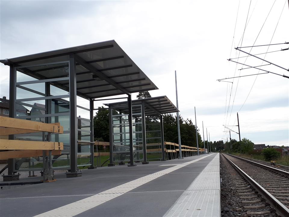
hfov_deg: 65.3
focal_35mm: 27
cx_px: 144
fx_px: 225
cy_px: 108
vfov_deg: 51.4
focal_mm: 3.6
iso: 40
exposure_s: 1/1085
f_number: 1.9
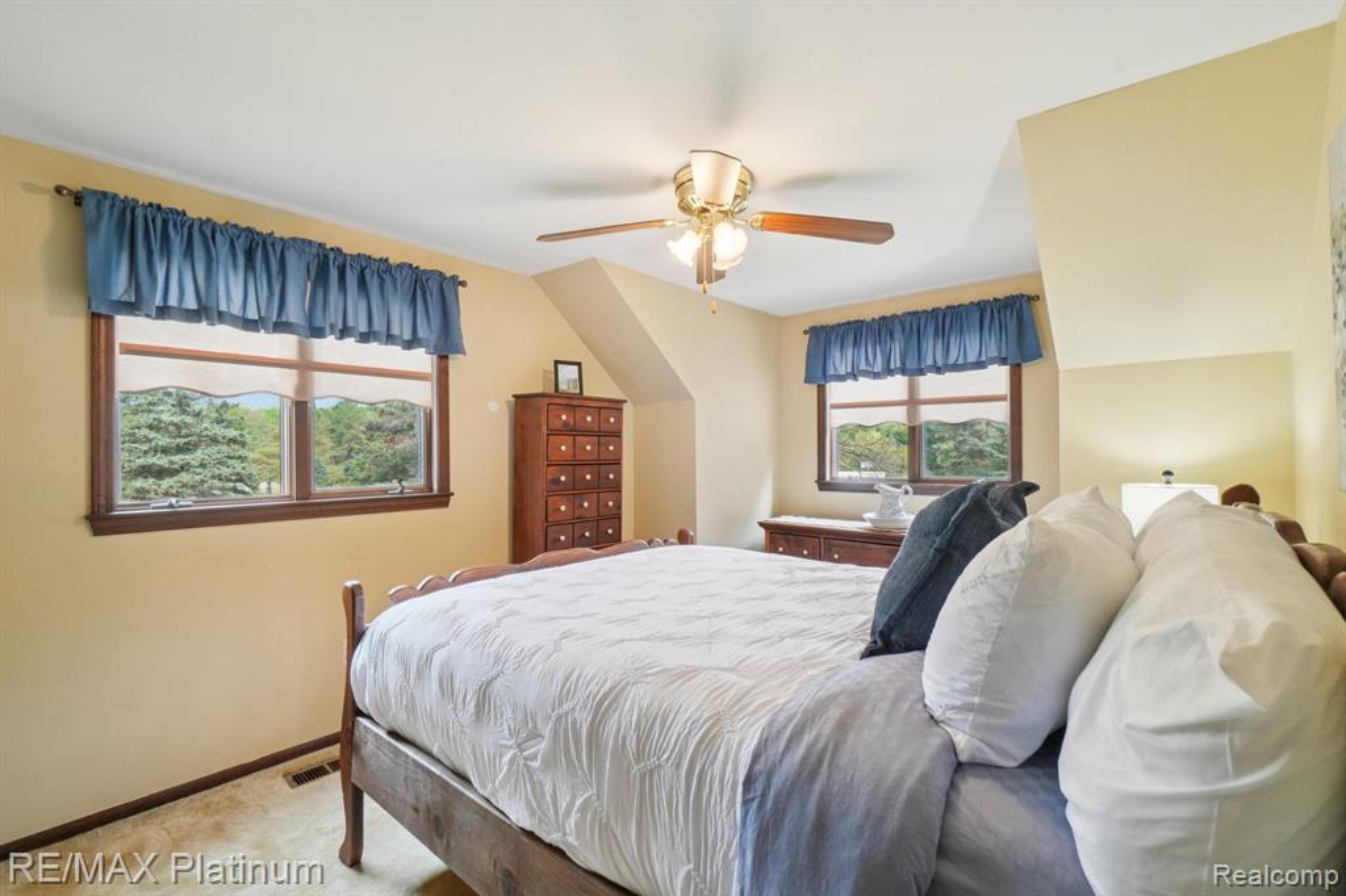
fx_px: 561
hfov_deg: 100.4
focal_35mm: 15
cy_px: 448
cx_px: 673
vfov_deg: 77.3
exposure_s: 1/30
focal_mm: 10
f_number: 8
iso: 500
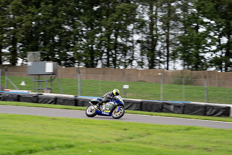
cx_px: 98
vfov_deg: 8.8
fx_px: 1006
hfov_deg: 13.1
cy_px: 79
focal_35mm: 156
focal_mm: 135
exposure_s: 1/400
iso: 320
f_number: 4.5
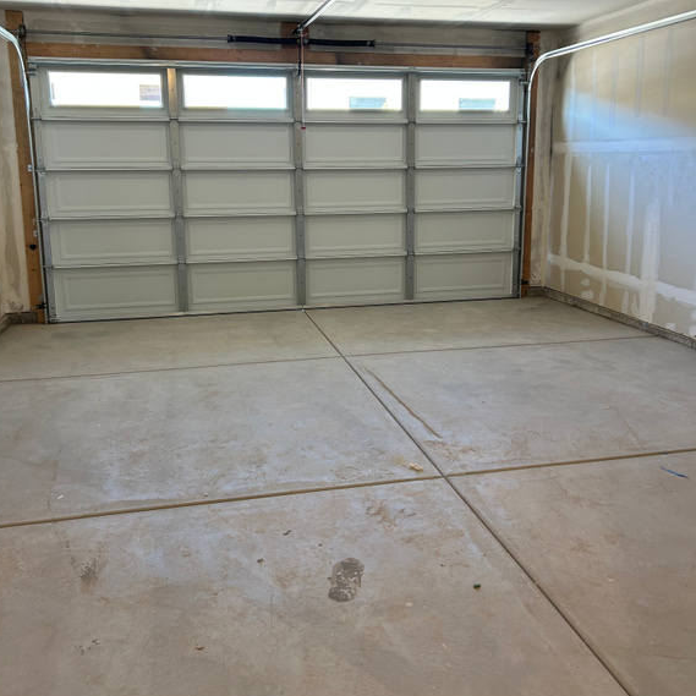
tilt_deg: -9.7
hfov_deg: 52.5
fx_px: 705
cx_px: 345
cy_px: 284
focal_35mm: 31
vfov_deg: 52.2
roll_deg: +0.7
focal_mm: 5.7
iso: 80
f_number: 1.5
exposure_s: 1/120
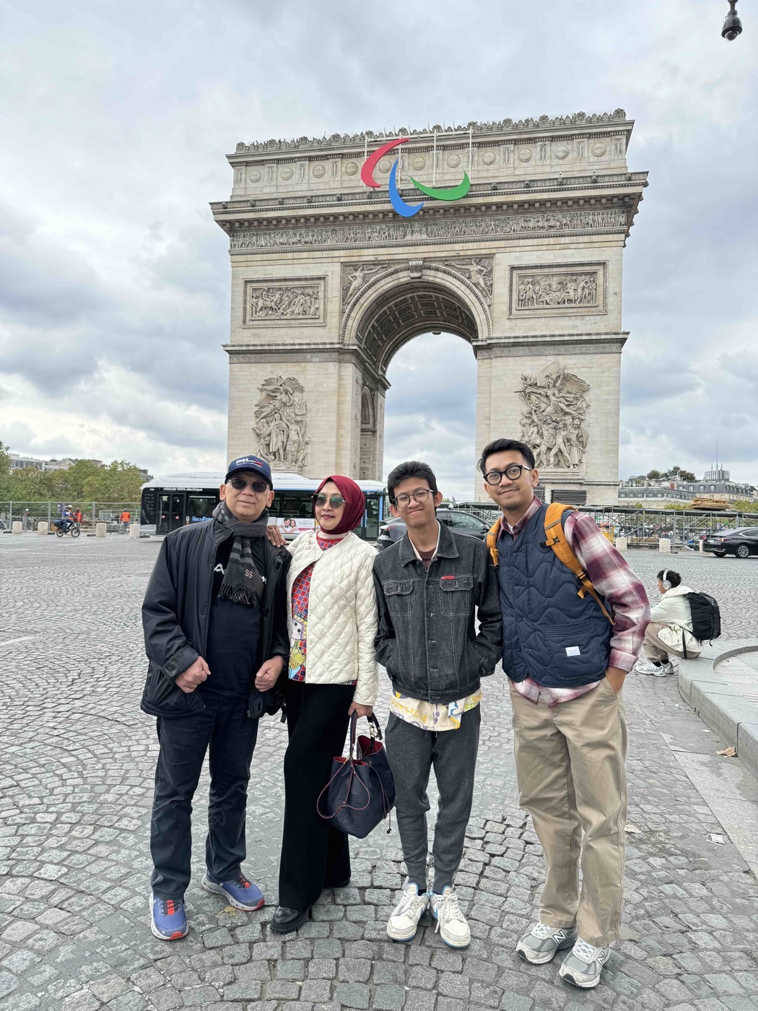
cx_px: 379
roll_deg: -1.9
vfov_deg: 71.6
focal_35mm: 24
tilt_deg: +2.8
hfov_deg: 56.8
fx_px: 701
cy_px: 506
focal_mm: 6.76
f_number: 1.78
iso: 80
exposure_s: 1/651
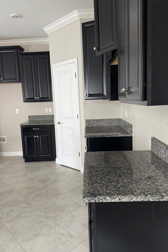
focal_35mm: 26
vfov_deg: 69.4
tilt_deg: -8.6
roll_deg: +1.8
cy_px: 124
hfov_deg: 49.6
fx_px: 182
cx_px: 83
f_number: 1.78
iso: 400
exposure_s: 1/60
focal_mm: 6.76
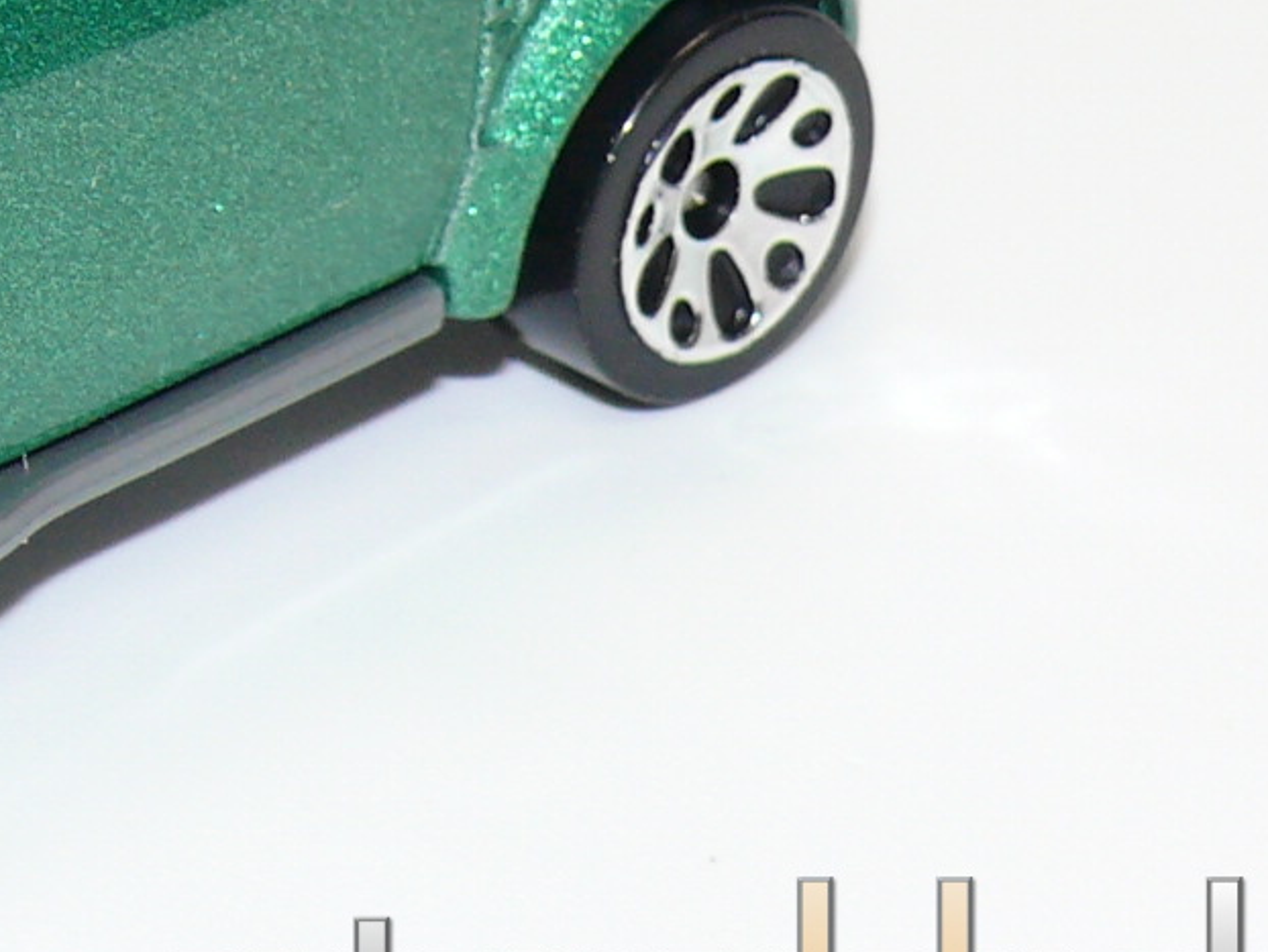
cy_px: -35
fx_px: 10554
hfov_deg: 6.8
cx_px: -310
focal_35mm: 288
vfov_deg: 5.2
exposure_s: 1/30
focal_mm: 14.1
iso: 100
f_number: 4
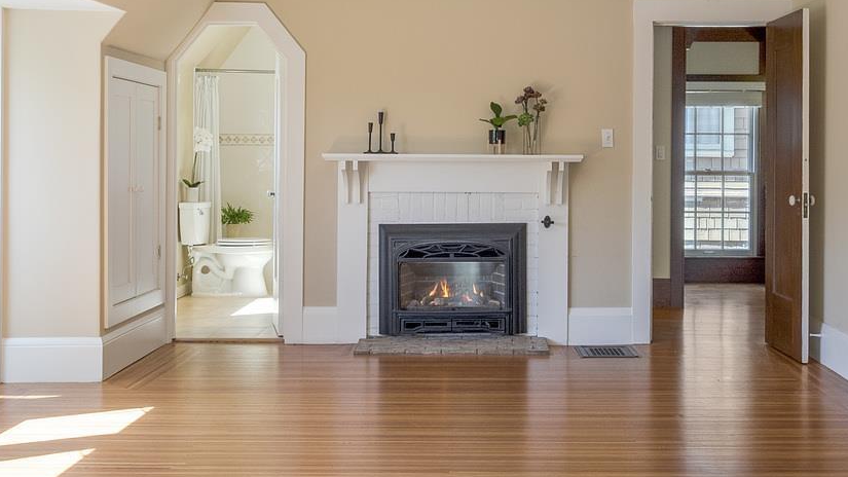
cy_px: 186
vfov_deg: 23.0
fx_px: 1169
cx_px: 522
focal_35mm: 52
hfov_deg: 39.6
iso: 250
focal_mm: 20
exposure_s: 1/20
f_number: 9
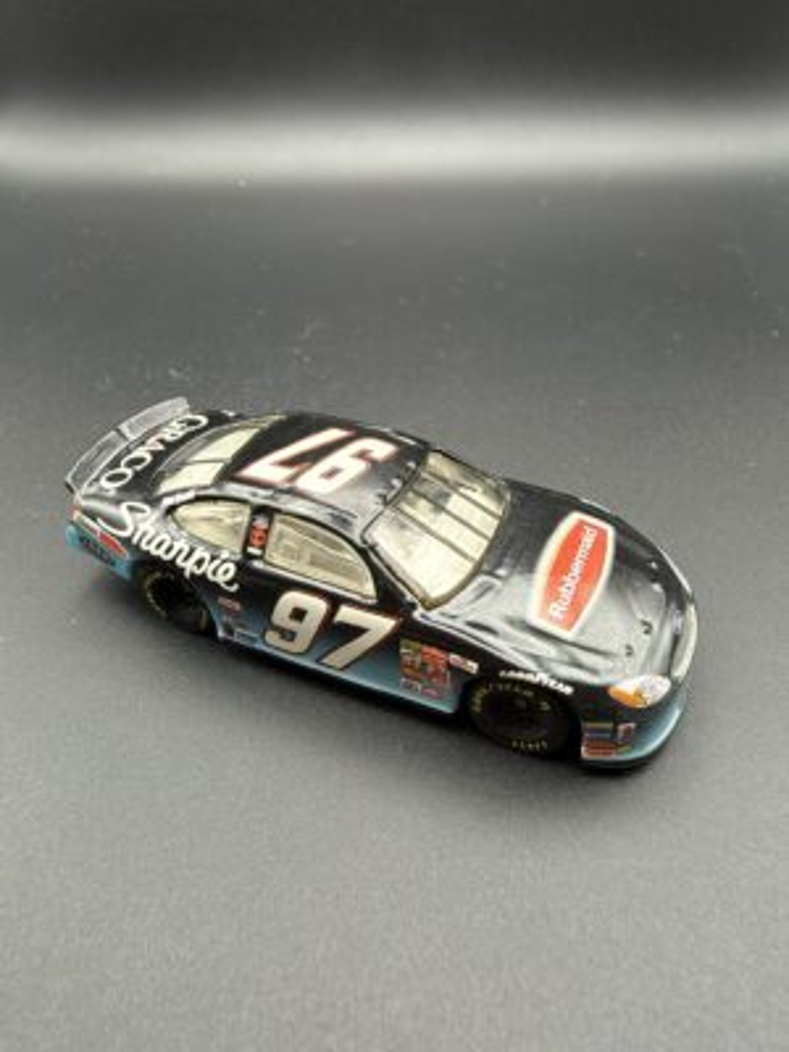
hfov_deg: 54.9
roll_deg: -0.2
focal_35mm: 25
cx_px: 394
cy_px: 526
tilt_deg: -31.7
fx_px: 760
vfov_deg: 69.4
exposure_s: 1/60
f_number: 2.2
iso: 250
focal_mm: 2.22
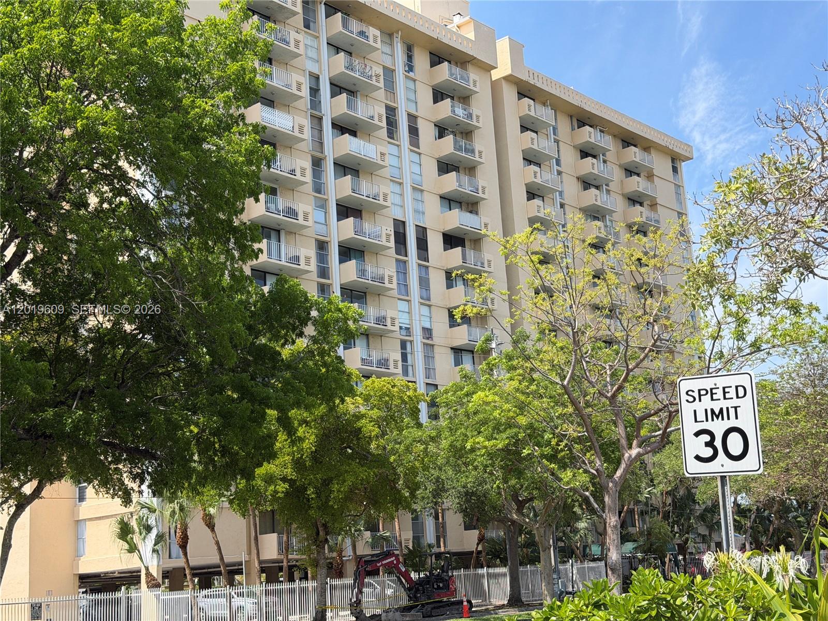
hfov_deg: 39.7
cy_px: 310
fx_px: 1148
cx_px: 414
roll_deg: +3.7
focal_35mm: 48
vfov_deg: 30.3
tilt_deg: +12.2
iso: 64
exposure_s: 1/2667
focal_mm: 6.76
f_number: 1.78
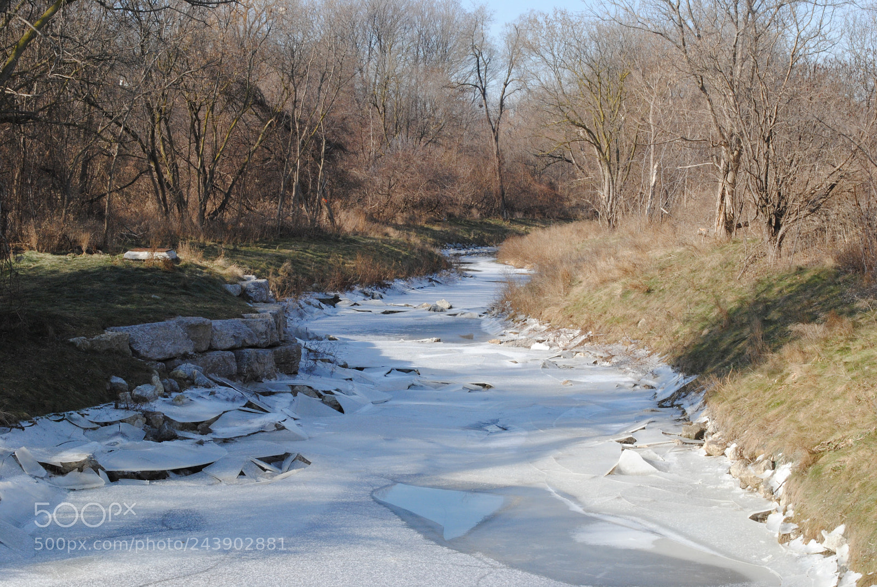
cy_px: 294
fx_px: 1646
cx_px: 438
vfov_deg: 20.2
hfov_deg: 29.8
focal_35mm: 68
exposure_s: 1/100
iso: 400
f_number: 20
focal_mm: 45
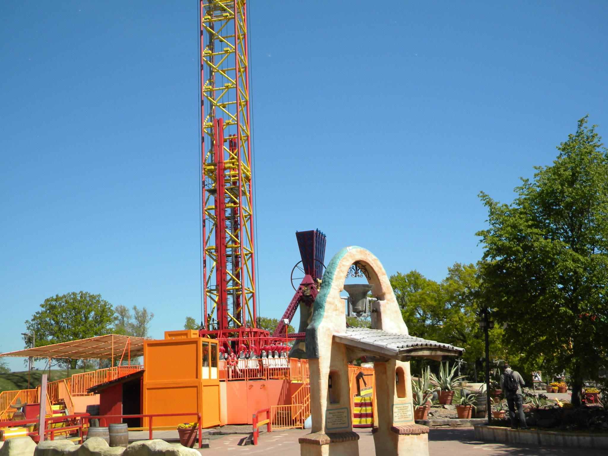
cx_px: 304
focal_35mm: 36
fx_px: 632
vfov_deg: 39.7
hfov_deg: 51.4
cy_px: 228
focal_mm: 6.4
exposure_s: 1/801
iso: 80
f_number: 3.7
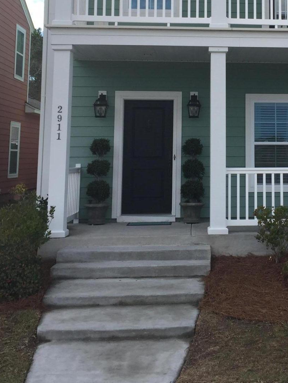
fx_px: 599
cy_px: 72
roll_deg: -0.8
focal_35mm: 54
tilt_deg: +9.8
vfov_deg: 34.4
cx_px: 243
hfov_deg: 26.4
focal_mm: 4.15
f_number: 2.2
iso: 32
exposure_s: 1/1163
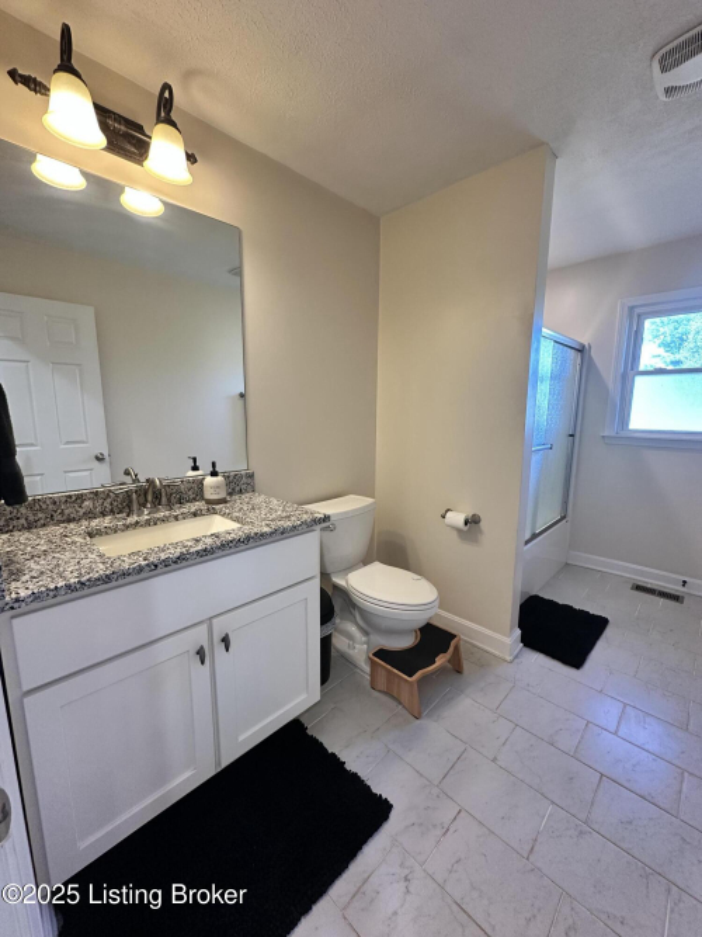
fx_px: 379
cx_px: 351
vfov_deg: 102.1
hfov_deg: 85.7
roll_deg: +0.0
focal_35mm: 14
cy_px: 468
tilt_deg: -8.2
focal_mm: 2.22
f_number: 2.2
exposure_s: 1/120
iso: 250
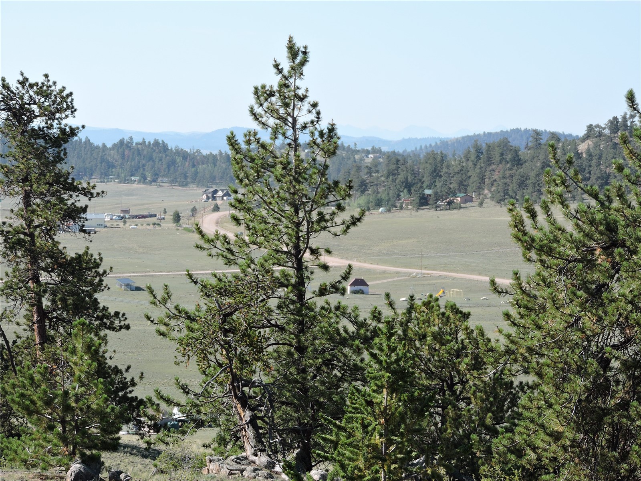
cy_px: 240
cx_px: 320
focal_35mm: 155
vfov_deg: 9.6
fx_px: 2870
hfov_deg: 12.7
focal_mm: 27.6
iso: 100
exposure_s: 1/400
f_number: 4.4
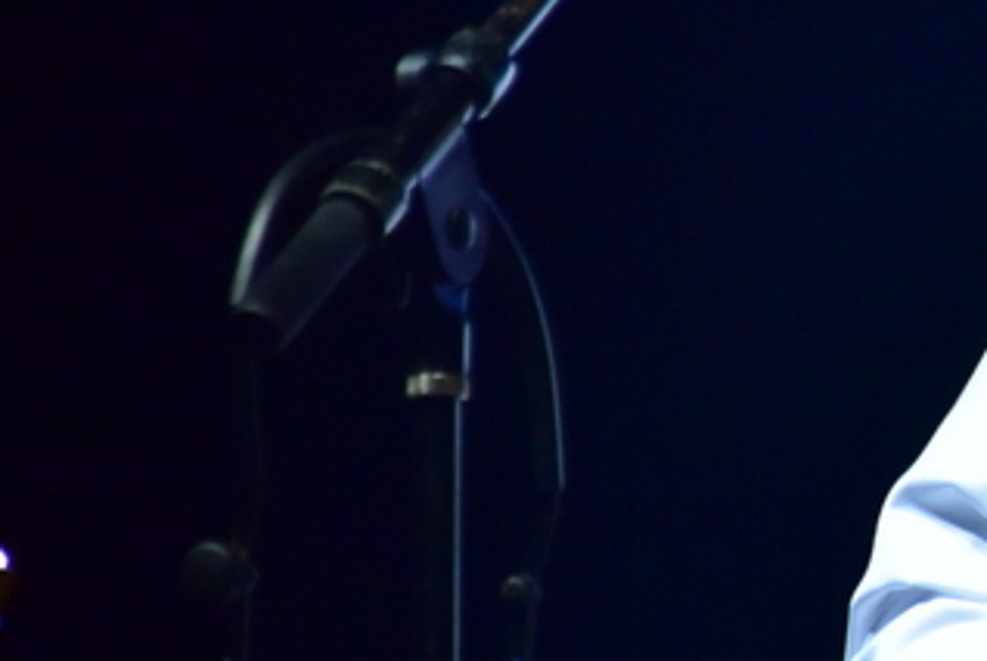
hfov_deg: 2.2
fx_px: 25889
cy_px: 155
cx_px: 1493
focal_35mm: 943
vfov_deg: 1.5
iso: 3200
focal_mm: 300
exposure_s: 1/400
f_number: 5.6
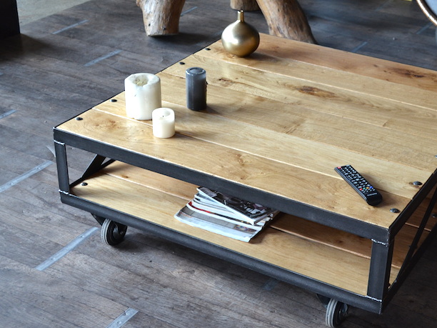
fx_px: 808
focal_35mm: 64
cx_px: 274
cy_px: 161
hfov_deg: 30.1
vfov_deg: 22.9
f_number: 5.6
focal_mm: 34
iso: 800
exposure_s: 1/40
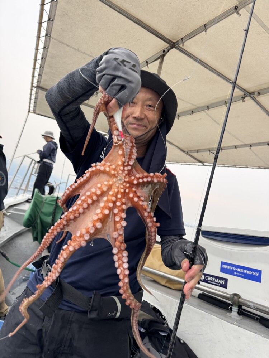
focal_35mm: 24
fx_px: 249
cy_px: 179
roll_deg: -13.5
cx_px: 134
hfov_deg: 56.8
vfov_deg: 71.6
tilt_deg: +6.3
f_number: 1.78
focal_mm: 6.76
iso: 160
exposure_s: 1/121
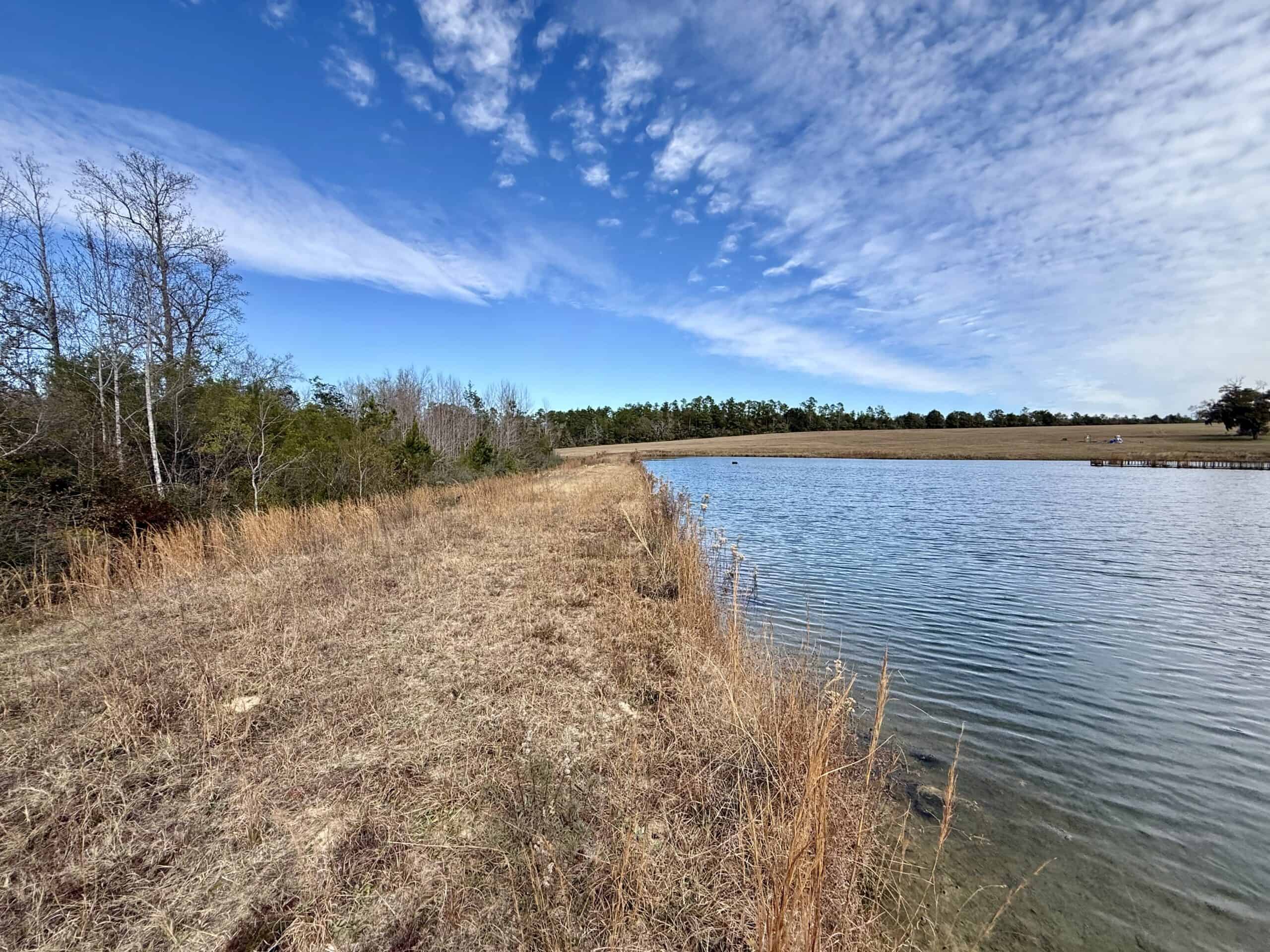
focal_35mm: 14
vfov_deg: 85.7
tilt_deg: -3.1
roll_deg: +0.1
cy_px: 476
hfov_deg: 102.1
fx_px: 514
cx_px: 635
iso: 50
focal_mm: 2.22
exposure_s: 1/1534
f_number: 2.2
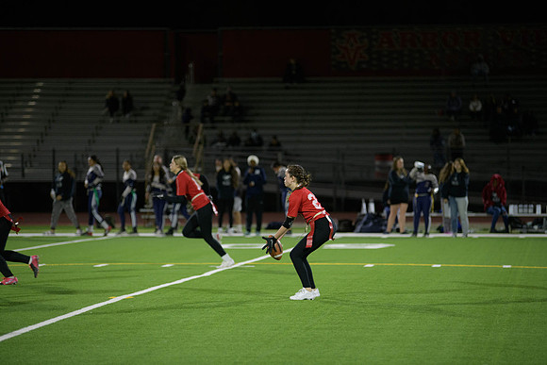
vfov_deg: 9.2
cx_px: 274
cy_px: 182
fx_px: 2280
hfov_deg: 13.7
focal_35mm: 150
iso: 2500
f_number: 2.8
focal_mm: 150
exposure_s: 1/640
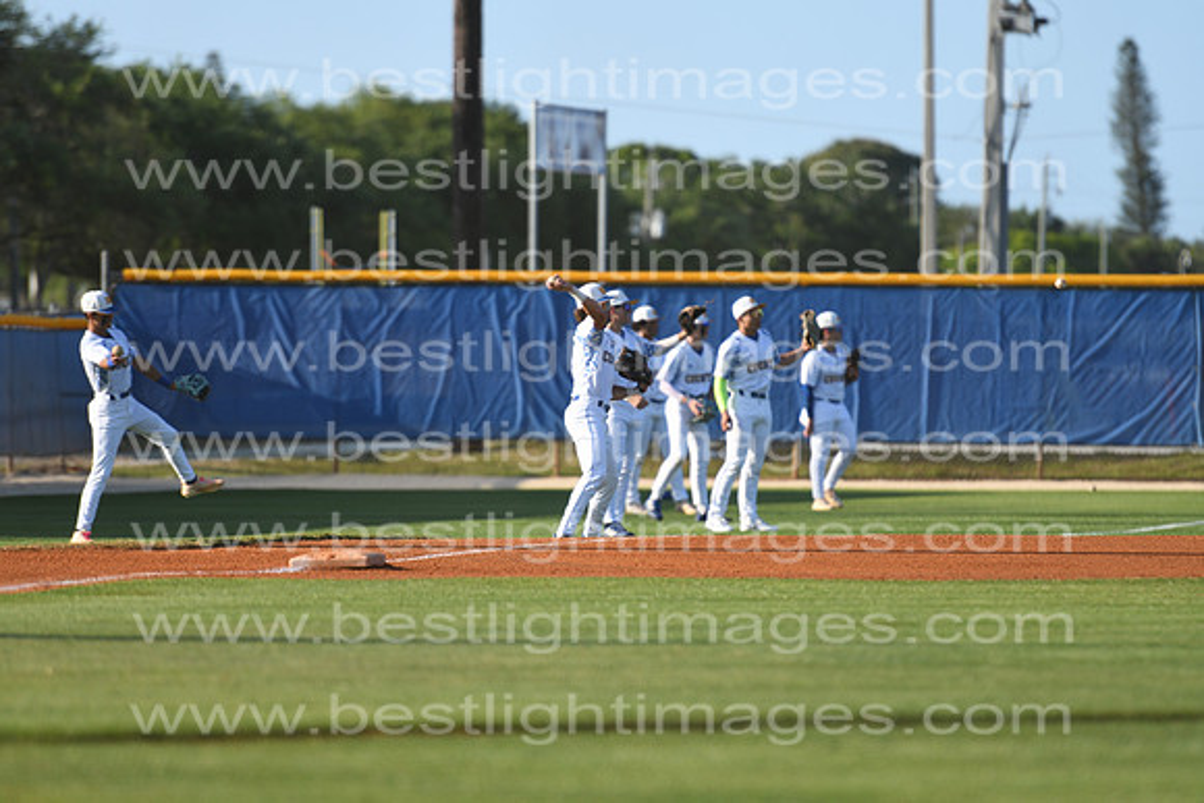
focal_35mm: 300
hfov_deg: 6.9
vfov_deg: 4.6
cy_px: 402
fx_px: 10035
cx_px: 602
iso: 100
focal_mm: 200
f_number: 2.8
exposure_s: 1/1250
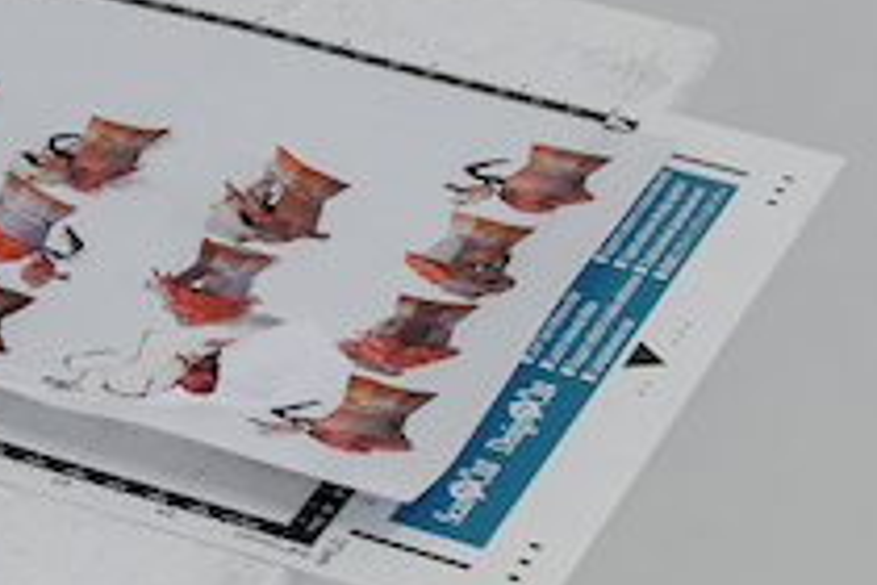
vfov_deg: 6.4
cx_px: -1666
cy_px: -150
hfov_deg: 8.3
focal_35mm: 213
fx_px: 5189
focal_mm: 35
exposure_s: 1/20
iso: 200
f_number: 8
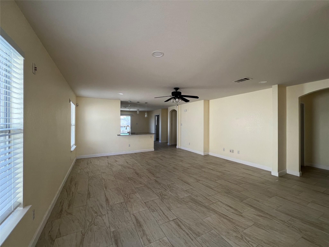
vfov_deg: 89.9
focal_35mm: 13
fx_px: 124
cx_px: 164
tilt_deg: -0.5
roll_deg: -0.1
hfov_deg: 106.2
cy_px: 124
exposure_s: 1/122
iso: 64
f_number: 1.8
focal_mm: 1.57
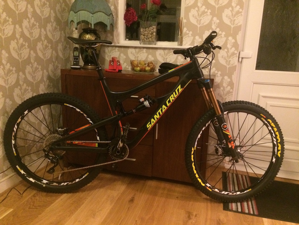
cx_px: 150
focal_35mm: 29
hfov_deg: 61.7
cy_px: 112
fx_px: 250
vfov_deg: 48.2
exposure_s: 1/15
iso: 500
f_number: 2.2
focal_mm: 4.15
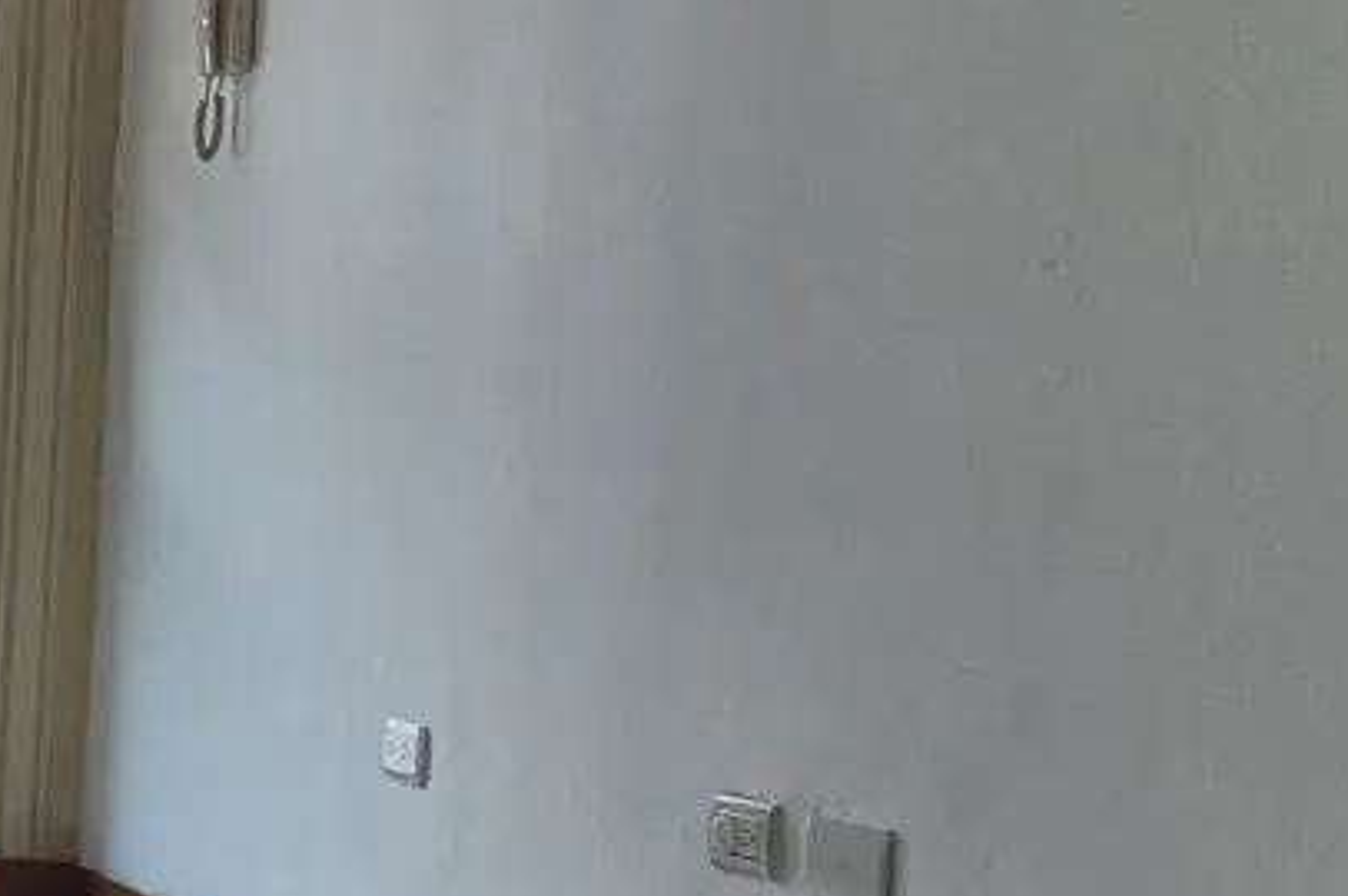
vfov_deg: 21.1
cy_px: 577
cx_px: -631
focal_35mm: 64
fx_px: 2394
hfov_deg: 24.8
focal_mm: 2.2
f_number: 2.2
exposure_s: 1/718
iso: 125
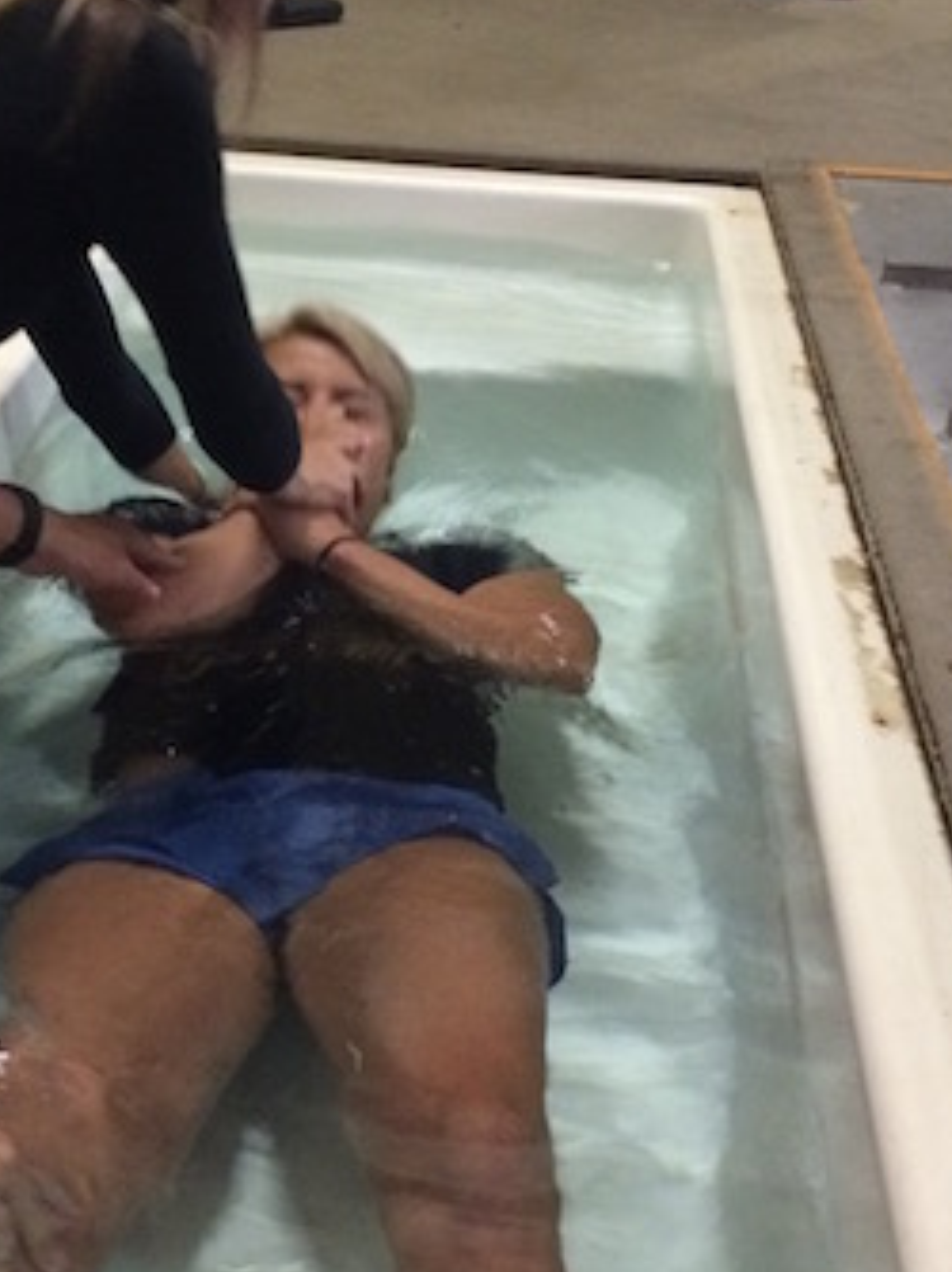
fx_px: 2130
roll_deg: -2.8
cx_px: 255
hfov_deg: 25.0
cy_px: 611
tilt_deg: -24.7
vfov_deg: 33.3
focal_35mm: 58
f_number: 2.2
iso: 400
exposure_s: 1/15
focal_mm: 4.15
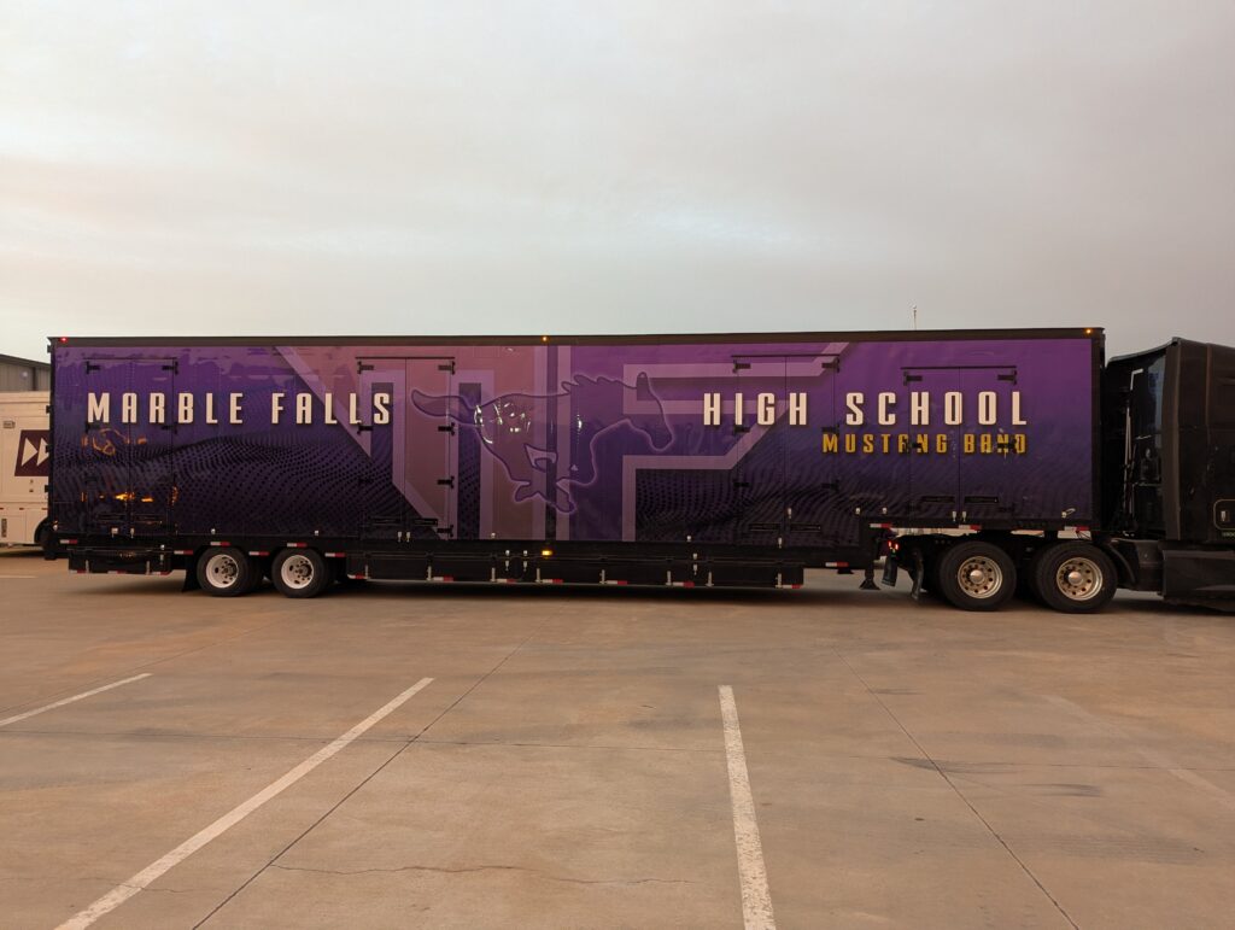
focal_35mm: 24
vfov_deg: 56.9
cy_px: 465
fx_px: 857
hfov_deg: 71.5
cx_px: 618
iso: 258
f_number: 1.85
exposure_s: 1/77.9
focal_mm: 6.81
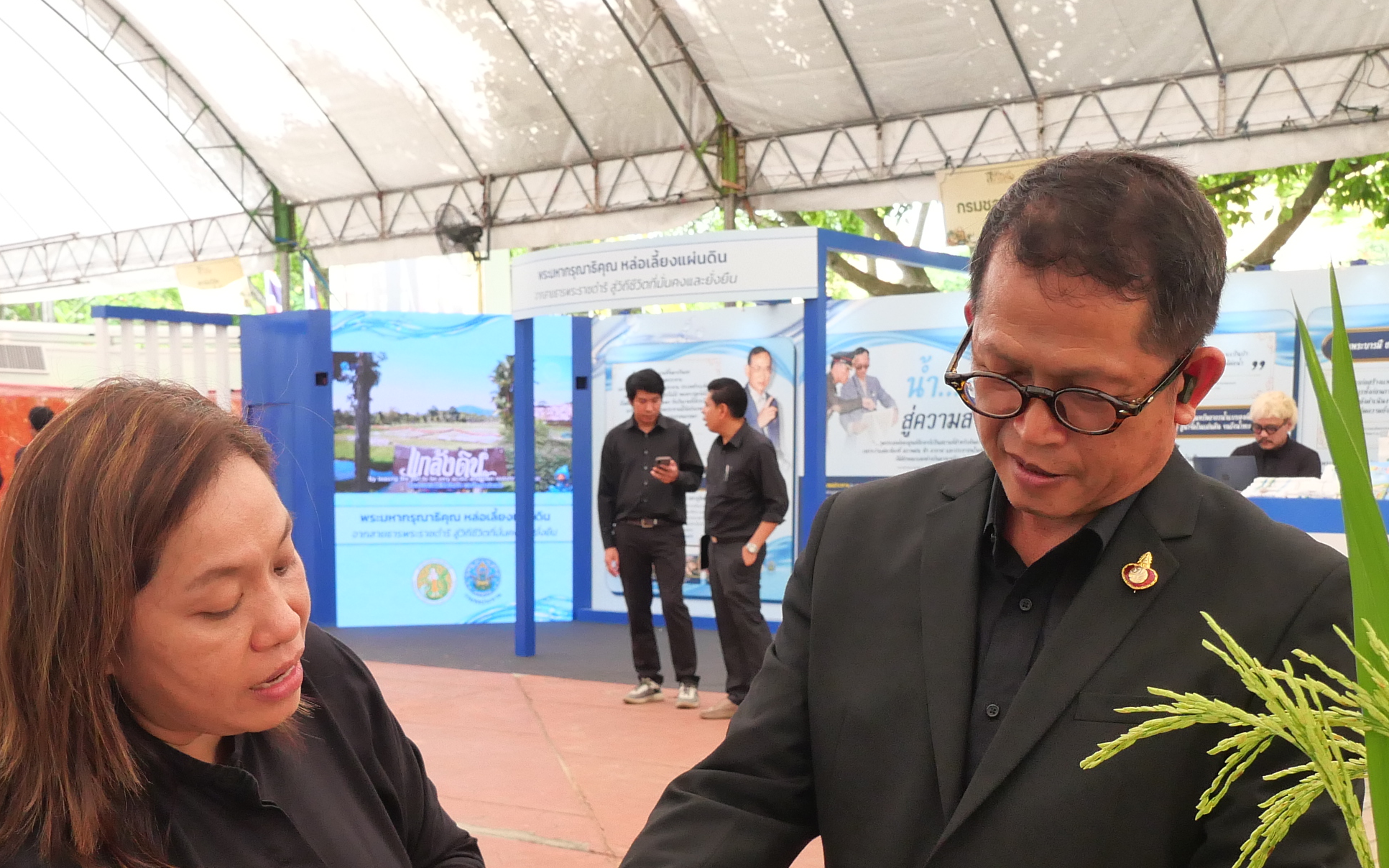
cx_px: 630
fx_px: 1779
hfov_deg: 42.6
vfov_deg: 26.6
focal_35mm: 47
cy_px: 768
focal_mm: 12
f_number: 5
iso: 800
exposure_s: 1/200
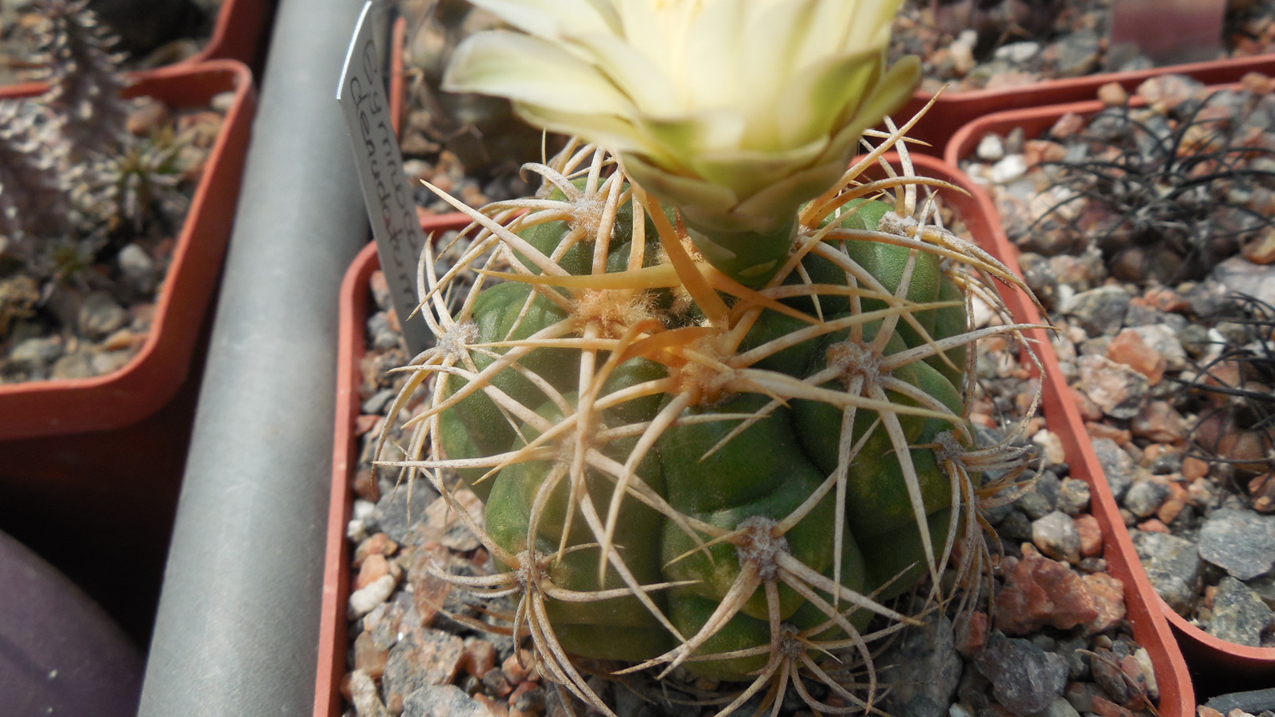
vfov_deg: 34.4
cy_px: 256
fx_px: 1150
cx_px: 640
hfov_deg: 58.0
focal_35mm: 34
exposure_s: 1/800
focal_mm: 5.6
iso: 125
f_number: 3.6
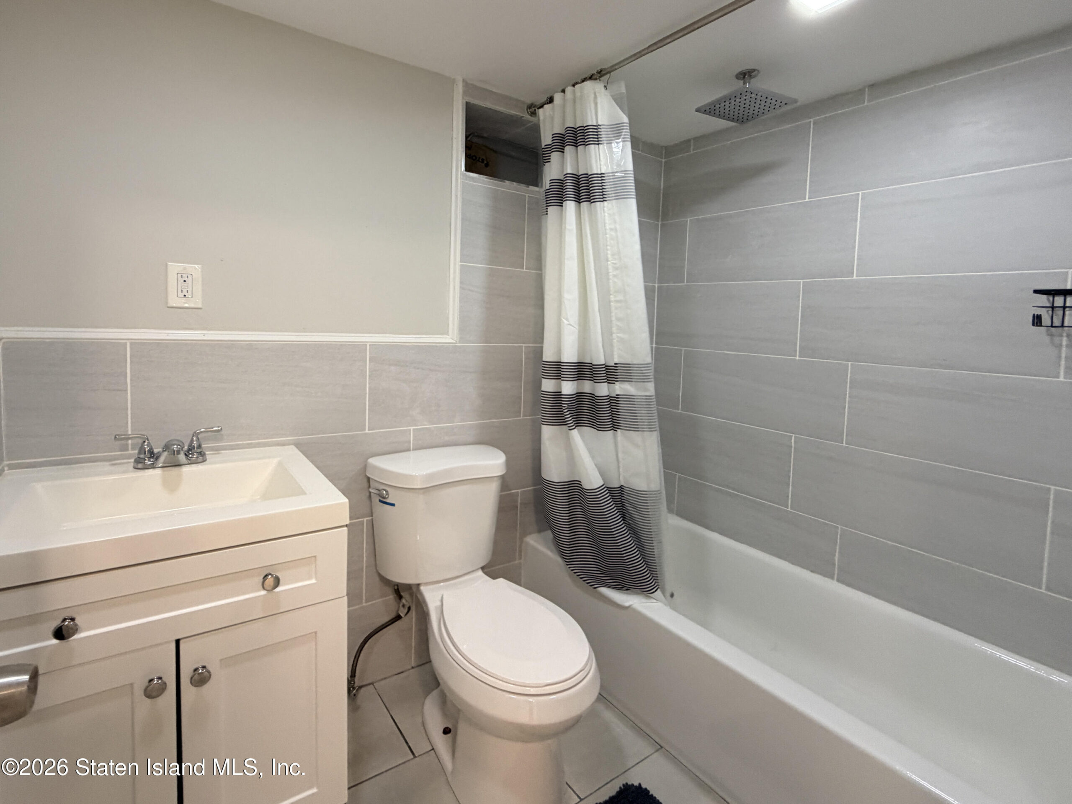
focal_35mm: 14
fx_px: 434
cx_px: 536
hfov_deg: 102.1
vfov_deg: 85.7
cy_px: 402
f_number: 2.2
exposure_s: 1/60
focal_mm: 2.22
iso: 250
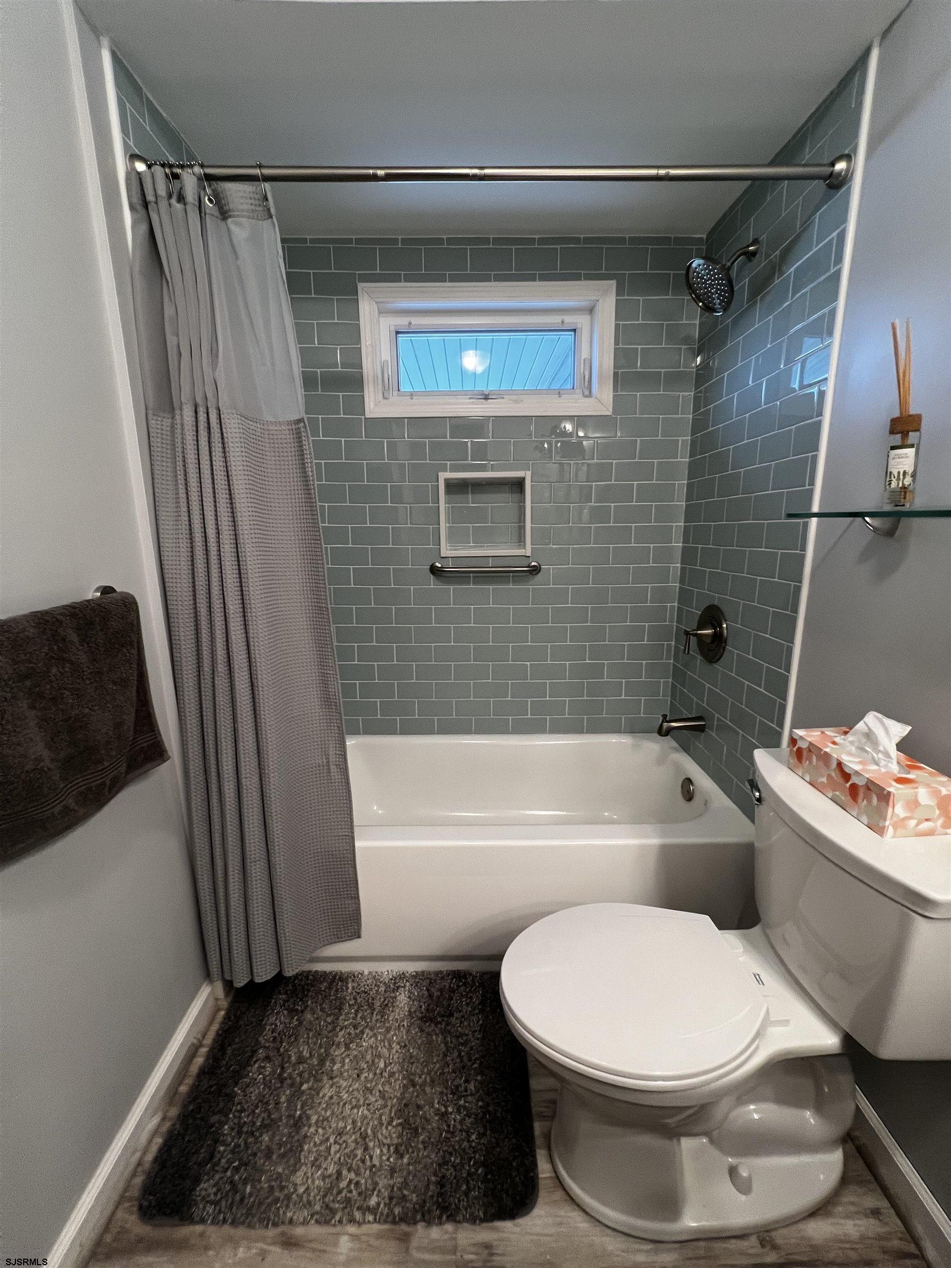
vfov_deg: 106.2
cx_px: 476
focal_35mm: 13
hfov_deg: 89.9
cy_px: 634
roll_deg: +1.1
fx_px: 476
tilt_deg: -12.3
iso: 250
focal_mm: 1.57
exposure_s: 1/120
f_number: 1.8
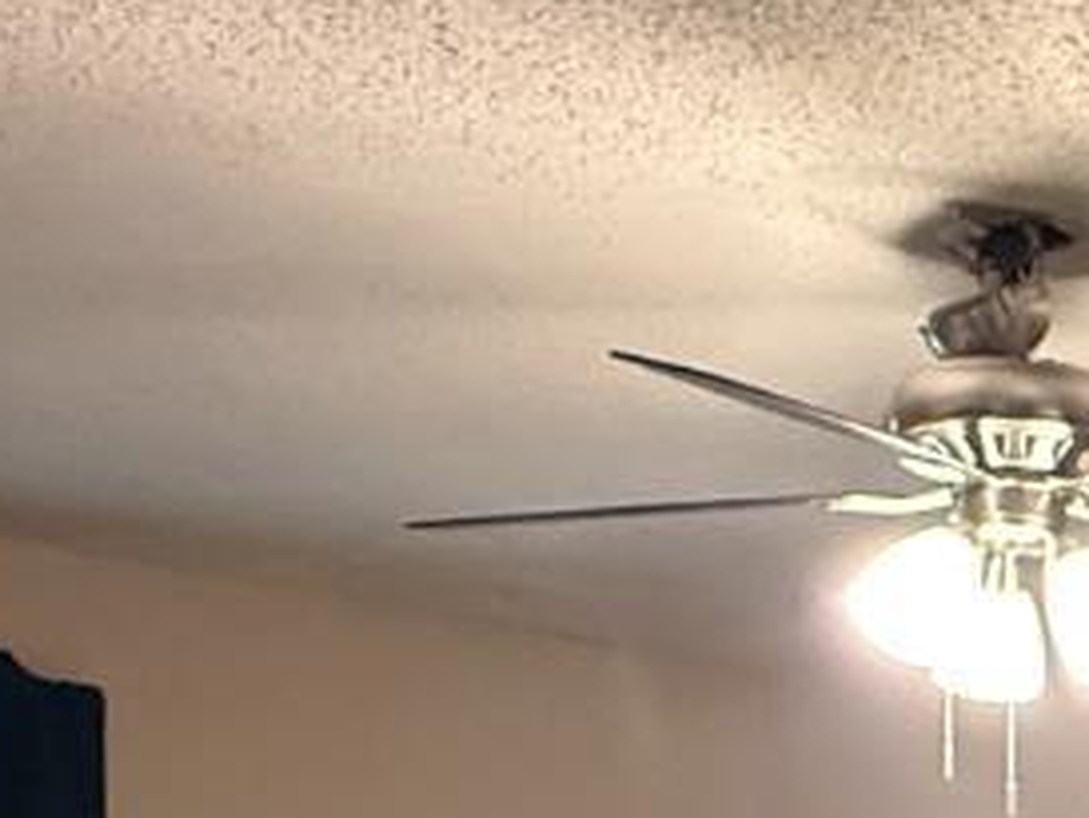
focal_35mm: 77
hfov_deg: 21.1
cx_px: 1663
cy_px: 932
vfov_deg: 18.3
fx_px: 2423
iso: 800
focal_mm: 2.22
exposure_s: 1/60
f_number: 2.2
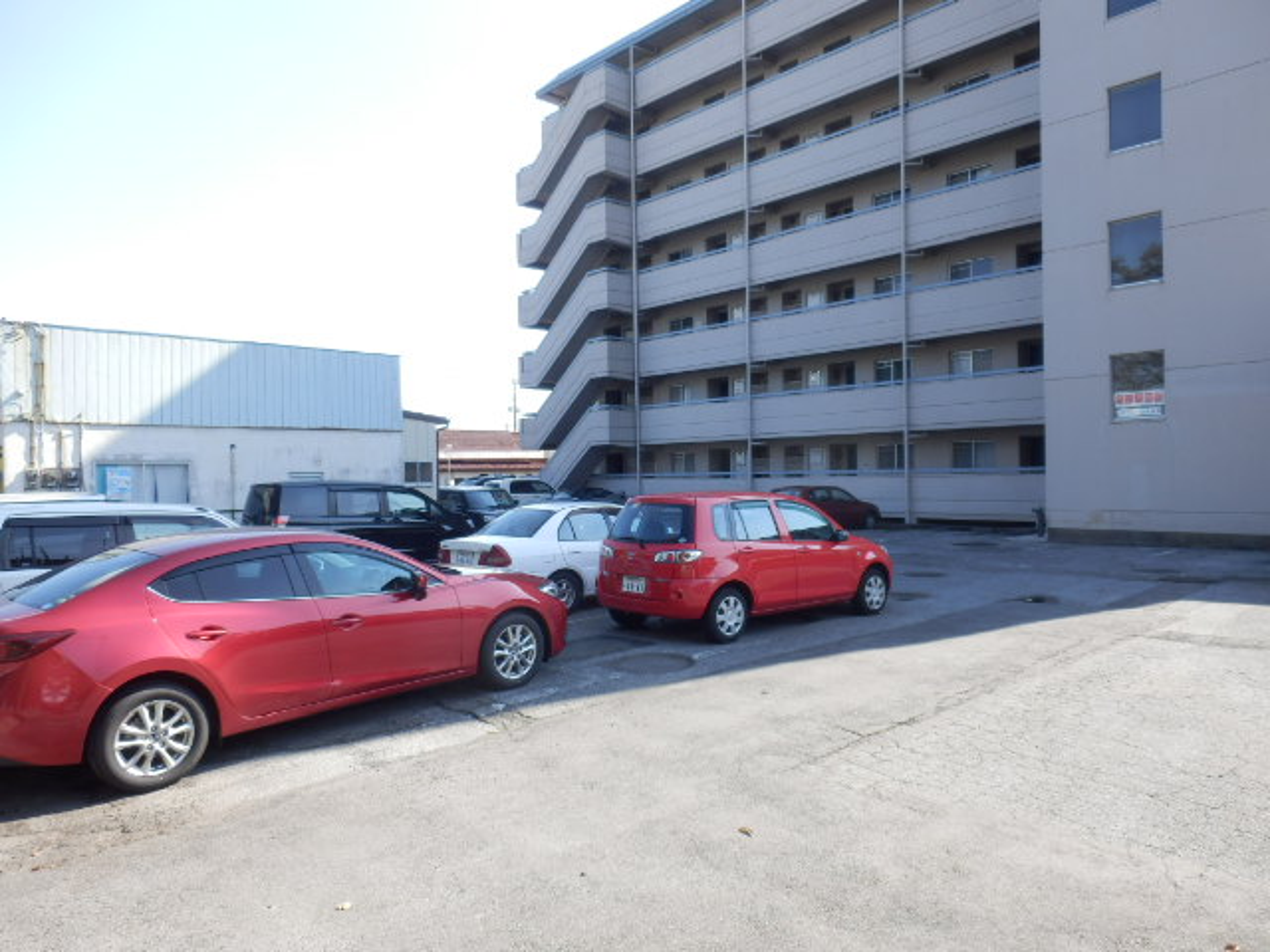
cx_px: 635
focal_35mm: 24
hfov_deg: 71.6
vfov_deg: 56.8
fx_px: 881
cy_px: 476
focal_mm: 4.2
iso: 80
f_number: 3
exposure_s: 1/320
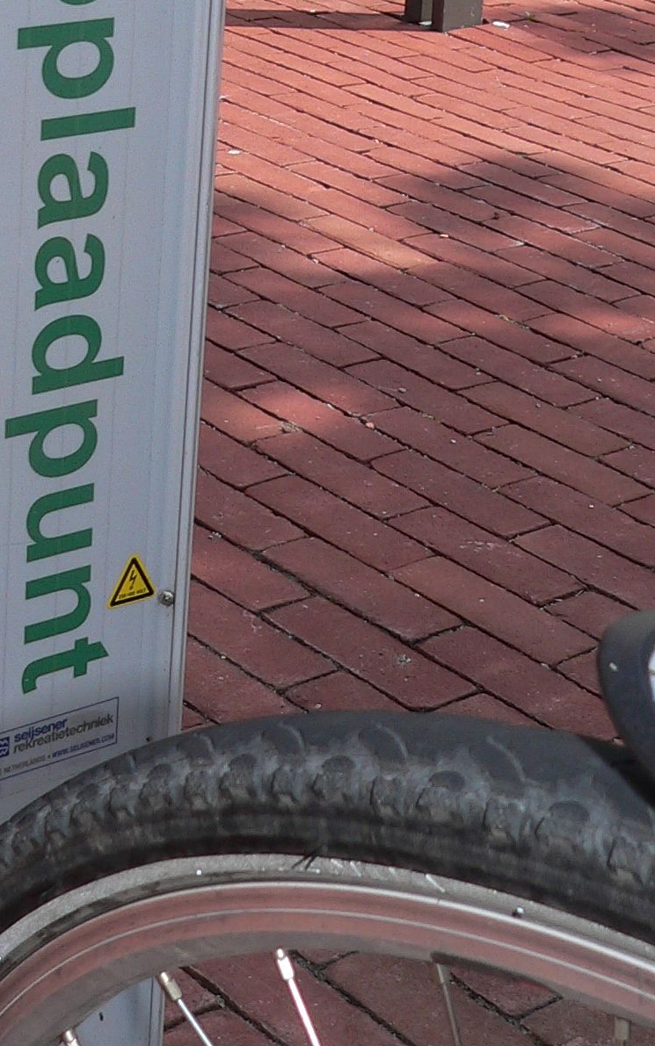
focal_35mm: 82
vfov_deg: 24.5
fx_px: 2341
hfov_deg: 15.9
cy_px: 116
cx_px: 217
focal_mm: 6
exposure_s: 1/400
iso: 80
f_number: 4
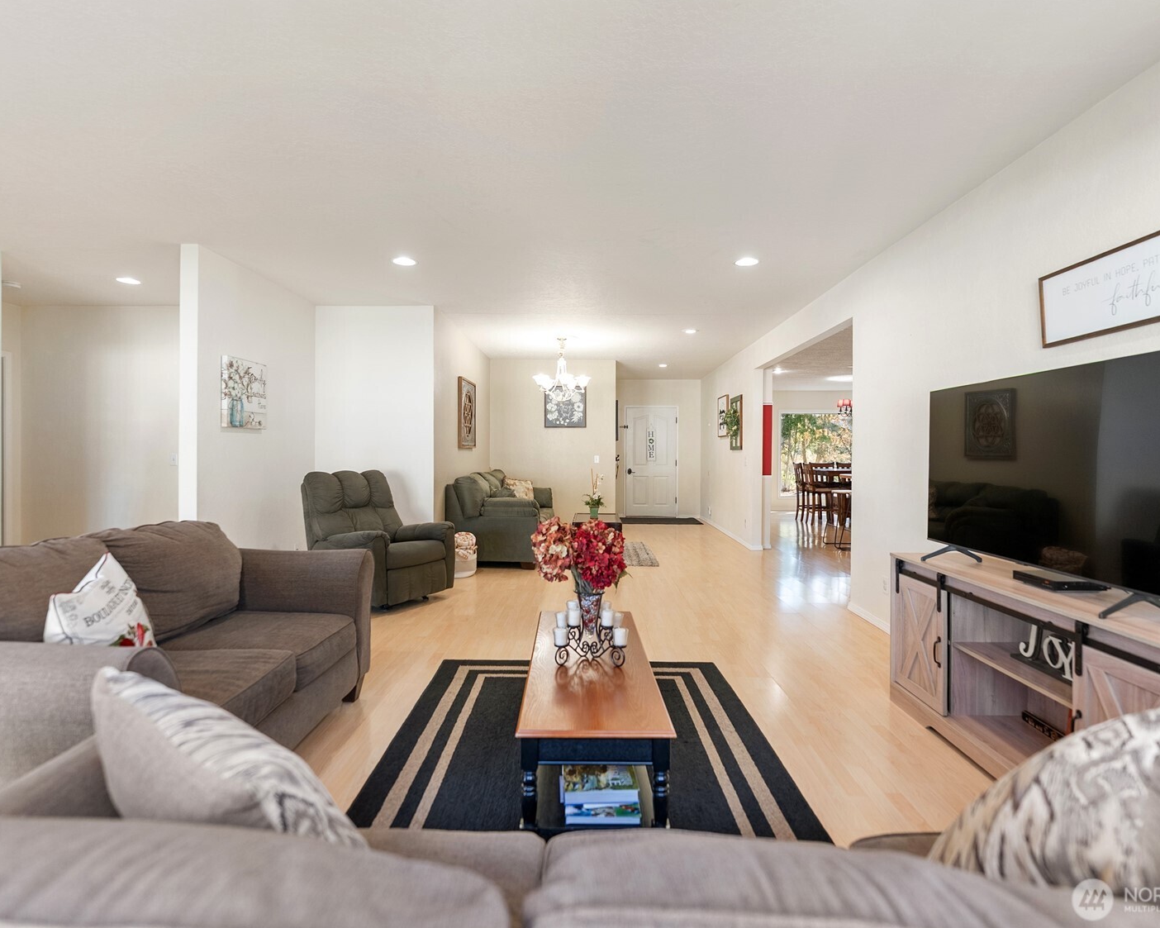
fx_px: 591
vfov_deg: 76.2
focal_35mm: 17
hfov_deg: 88.9
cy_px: 464
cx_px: 573
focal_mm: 15.2
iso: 200
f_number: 2.8
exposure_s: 1/6
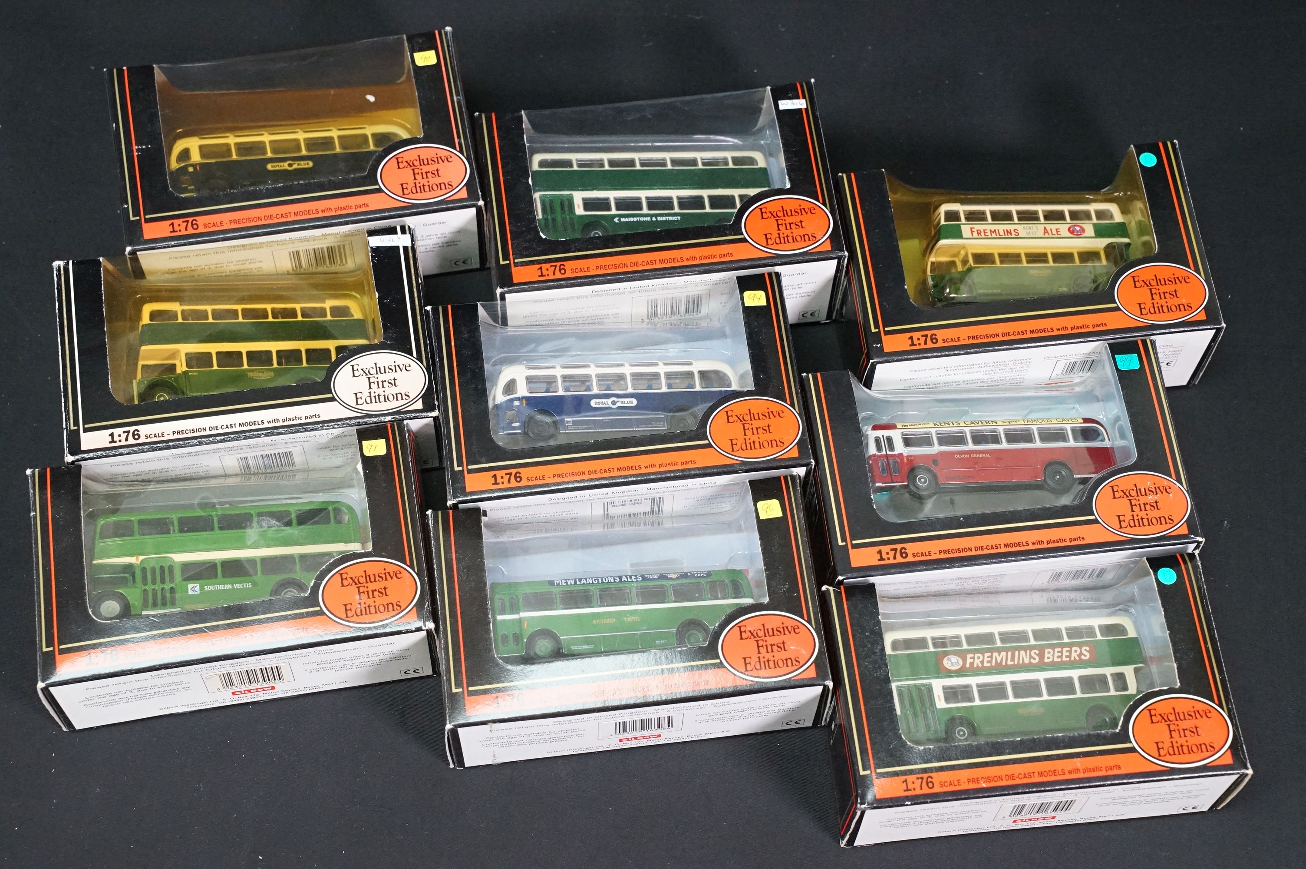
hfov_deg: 35.1
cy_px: 434
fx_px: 2066
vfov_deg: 23.7
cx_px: 653
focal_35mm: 57
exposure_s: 1/160
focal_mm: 57
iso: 6400
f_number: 8
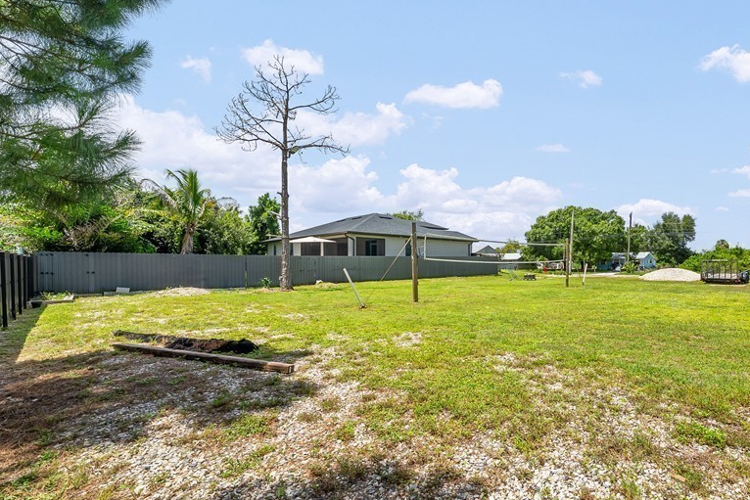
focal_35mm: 17
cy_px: 265
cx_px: 492
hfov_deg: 90.3
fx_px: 354
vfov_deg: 70.4
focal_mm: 12
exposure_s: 1/160
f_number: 9
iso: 200
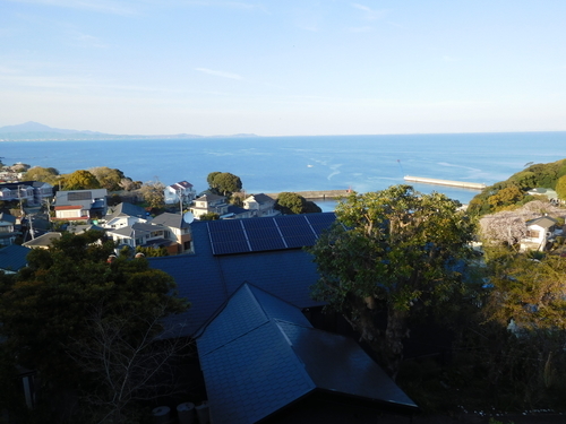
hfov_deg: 69.4
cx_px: 283
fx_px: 409
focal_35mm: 25
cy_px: 212
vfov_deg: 54.9
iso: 125
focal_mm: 4.5
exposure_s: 1/500
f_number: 3.4
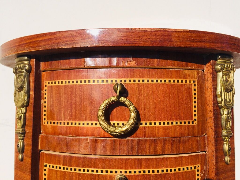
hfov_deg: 61.7
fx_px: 201
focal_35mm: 29
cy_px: 90
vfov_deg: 48.2
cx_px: 120
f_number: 2.2
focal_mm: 4.15
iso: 32
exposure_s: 1/4566
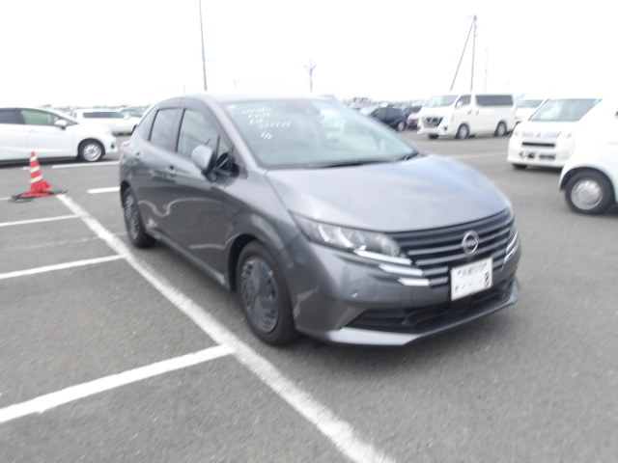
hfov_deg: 65.3
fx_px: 482
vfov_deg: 51.4
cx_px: 309
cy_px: 232
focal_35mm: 27
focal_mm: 4.9
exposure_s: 1/60
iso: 100
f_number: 10.4
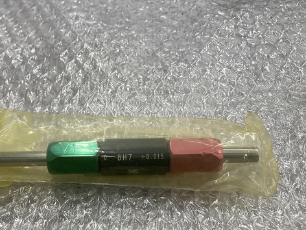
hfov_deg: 48.5
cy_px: 152
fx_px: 336
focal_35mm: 38
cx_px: 112
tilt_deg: -45.8
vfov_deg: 37.3
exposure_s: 1/60
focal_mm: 3.99
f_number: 1.8
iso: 80
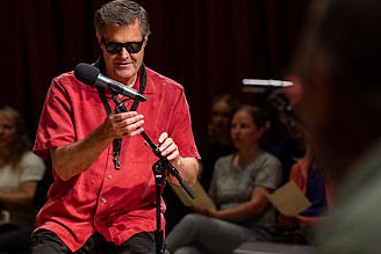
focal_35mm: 279
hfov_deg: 7.4
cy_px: 104
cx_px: 100
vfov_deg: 4.9
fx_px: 2954
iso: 1000
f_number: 2.8
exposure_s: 1/400
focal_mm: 125
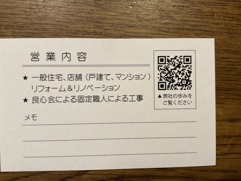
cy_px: 90
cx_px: 120
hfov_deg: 61.7
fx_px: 202
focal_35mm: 29
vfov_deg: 48.2
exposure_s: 1/50
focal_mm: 3
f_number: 1.8
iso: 64
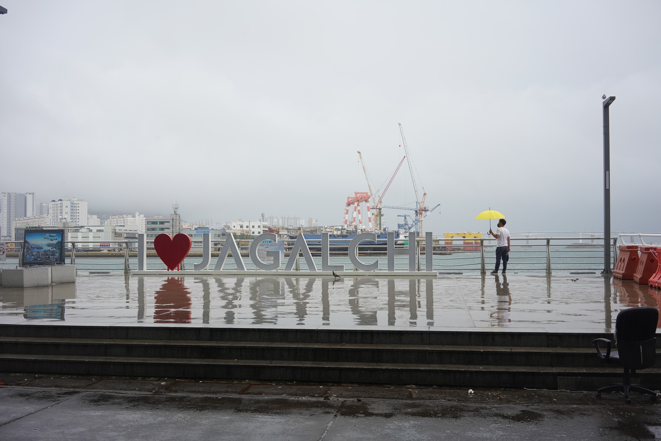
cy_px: 220
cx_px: 330
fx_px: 643
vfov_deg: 37.9
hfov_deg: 54.4
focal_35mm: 35
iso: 400
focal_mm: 35
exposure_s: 1/125
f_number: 10
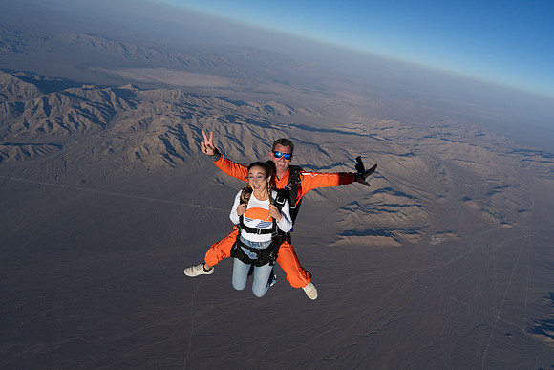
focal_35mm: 24
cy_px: 185
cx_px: 277
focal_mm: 24
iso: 800
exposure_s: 1/2000
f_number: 11
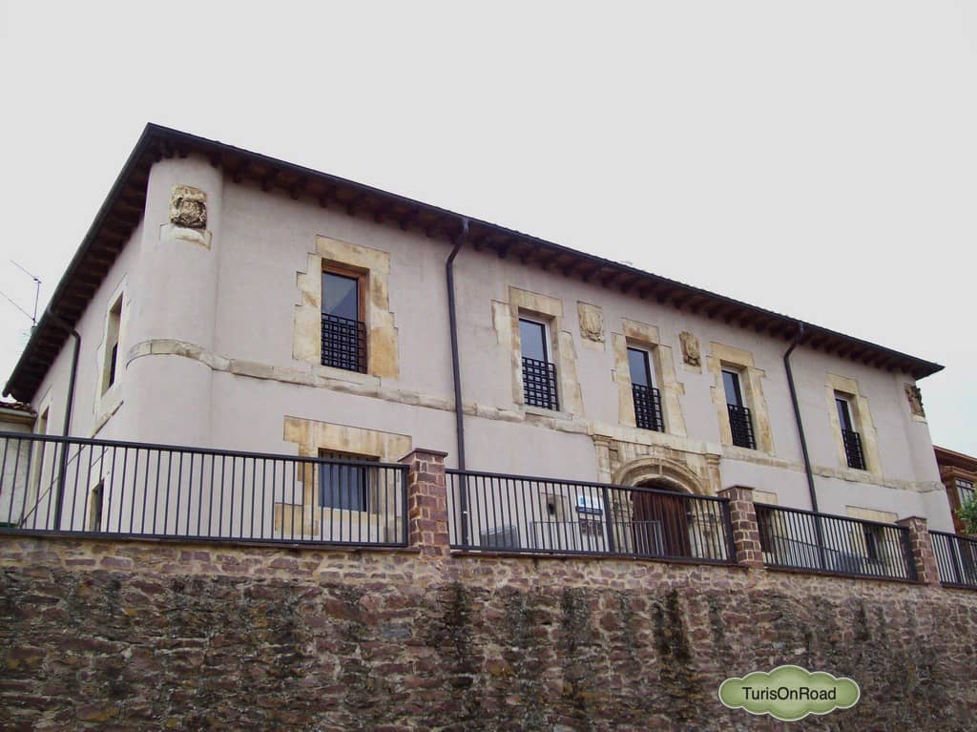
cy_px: 366
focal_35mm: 36
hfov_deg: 51.4
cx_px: 488
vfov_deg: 39.6
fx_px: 1016
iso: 200
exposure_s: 1/64
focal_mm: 6
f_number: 2.7
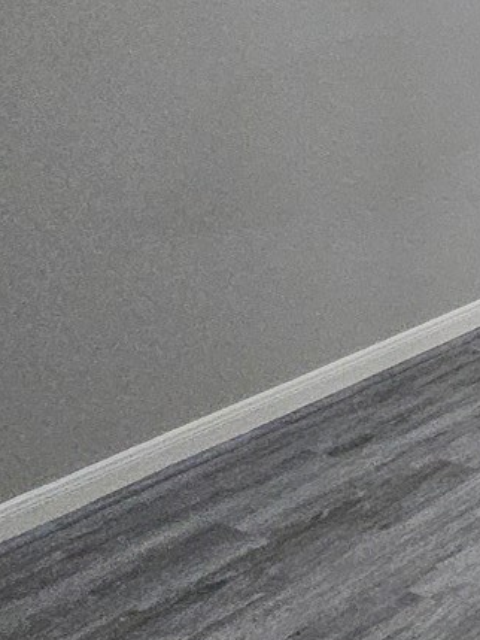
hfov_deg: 15.8
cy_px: 84
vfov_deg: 30.1
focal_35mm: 62
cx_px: 1070
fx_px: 1146
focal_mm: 1.74
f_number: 2.2
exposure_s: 1/77
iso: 500
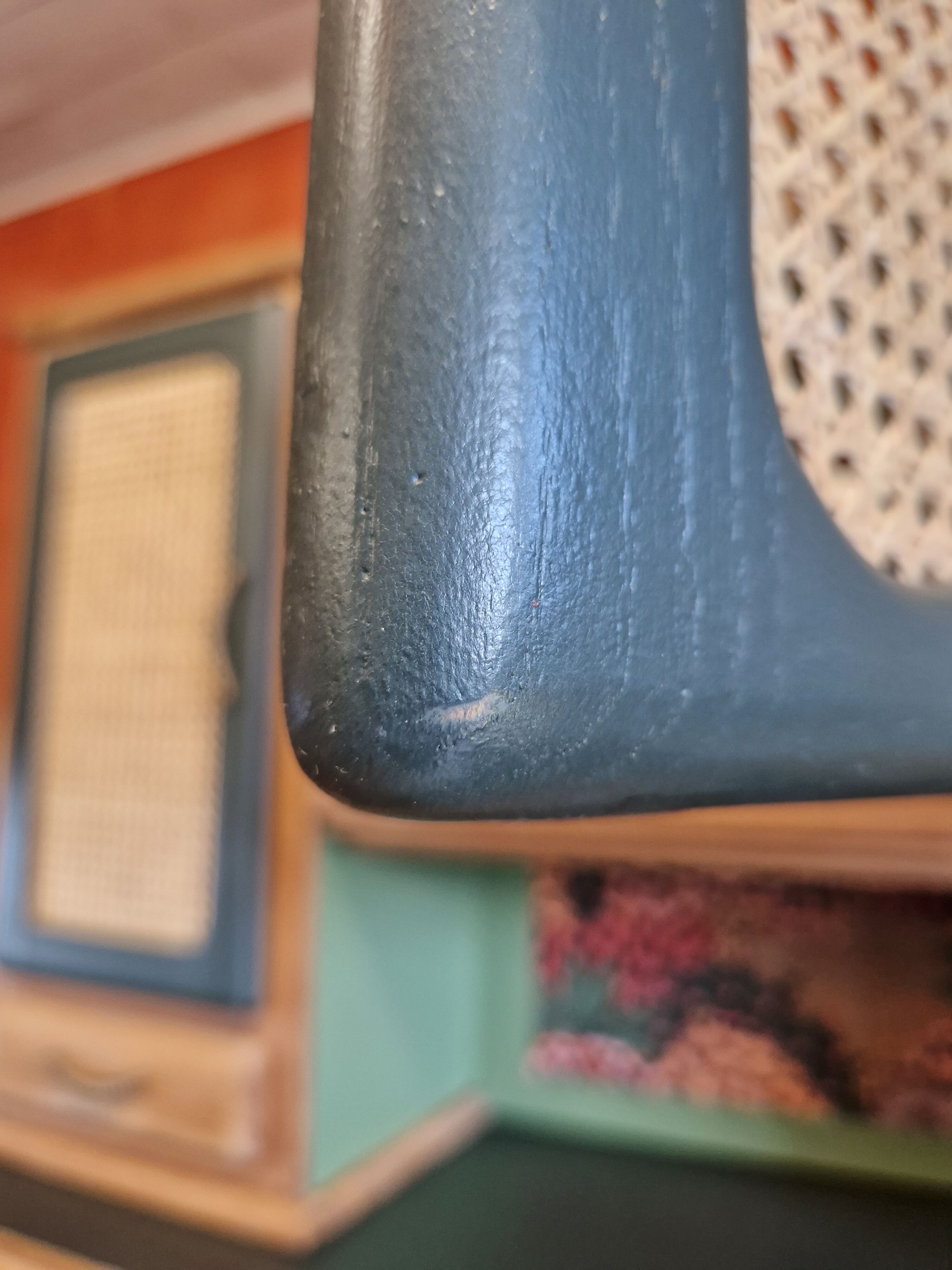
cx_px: 476
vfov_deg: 73.9
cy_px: 635
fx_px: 843
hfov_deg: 58.9
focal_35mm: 23
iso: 250
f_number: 1.8
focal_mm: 5.4
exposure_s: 1/100
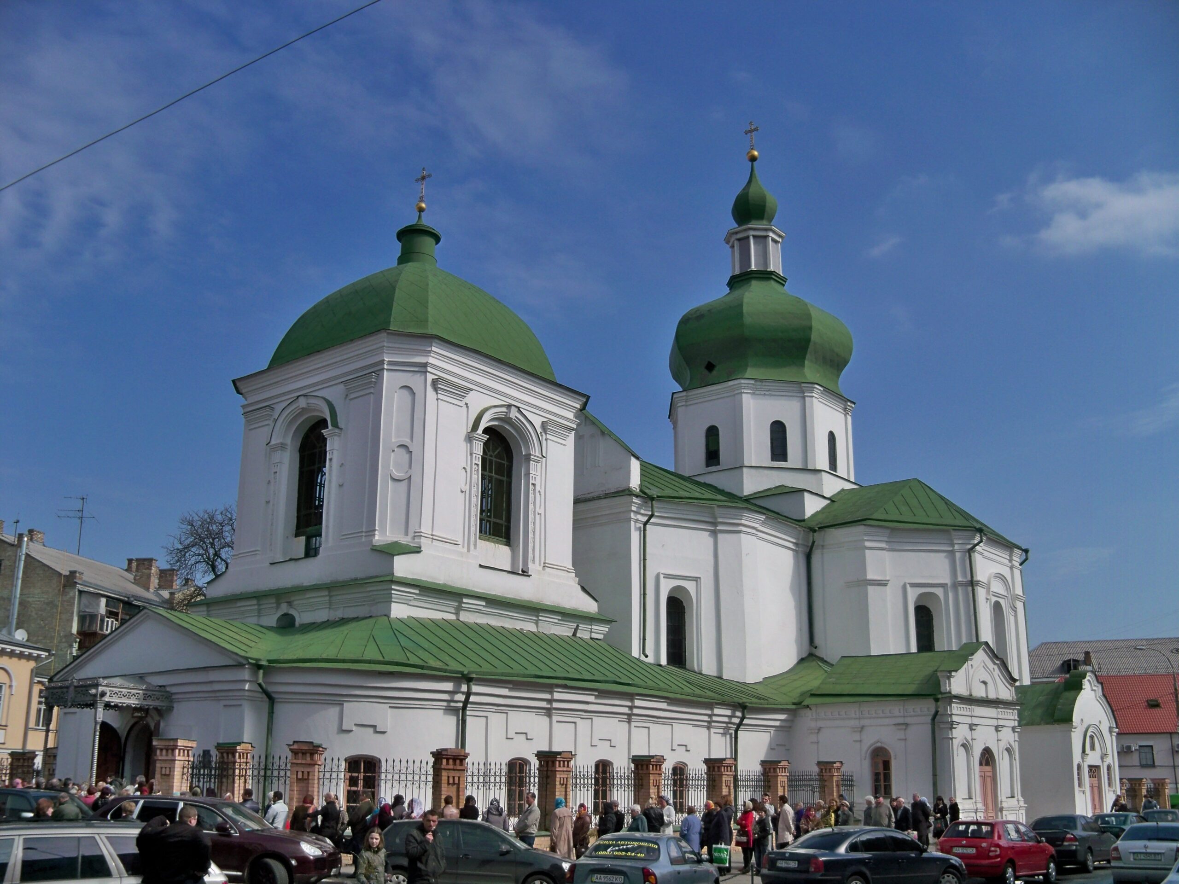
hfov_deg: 52.6
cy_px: 442
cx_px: 590
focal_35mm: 35
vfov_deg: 40.7
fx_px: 1192
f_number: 3.5
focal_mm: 6.2
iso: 64
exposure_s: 1/1250
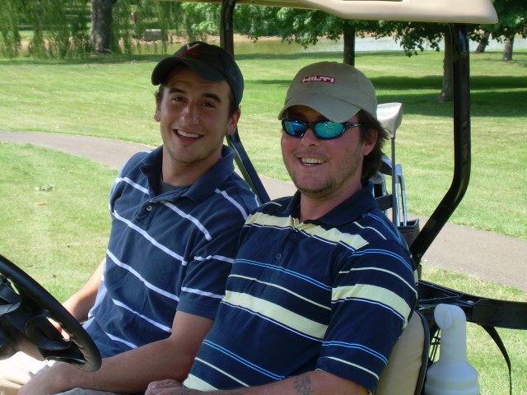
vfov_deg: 13.5
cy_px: 198
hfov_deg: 17.9
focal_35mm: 110
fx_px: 1675
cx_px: 264
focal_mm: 18.9
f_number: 4.9
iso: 50
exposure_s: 1/149
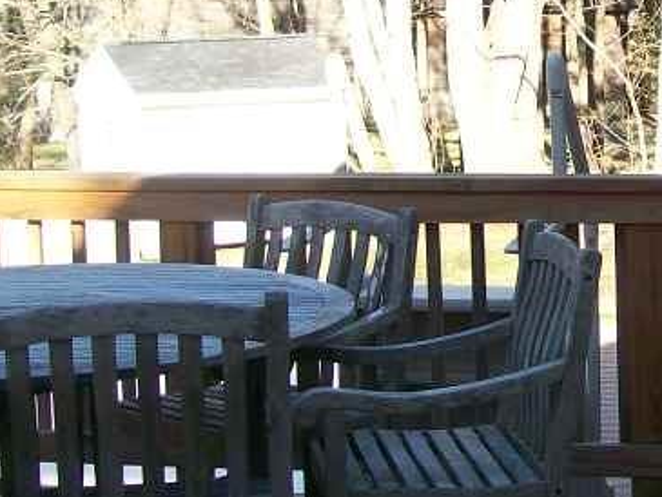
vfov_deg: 14.6
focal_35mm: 101
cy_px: 161
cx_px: 693
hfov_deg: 18.8
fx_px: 1932
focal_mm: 6
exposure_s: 1/281
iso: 80
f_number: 2.7
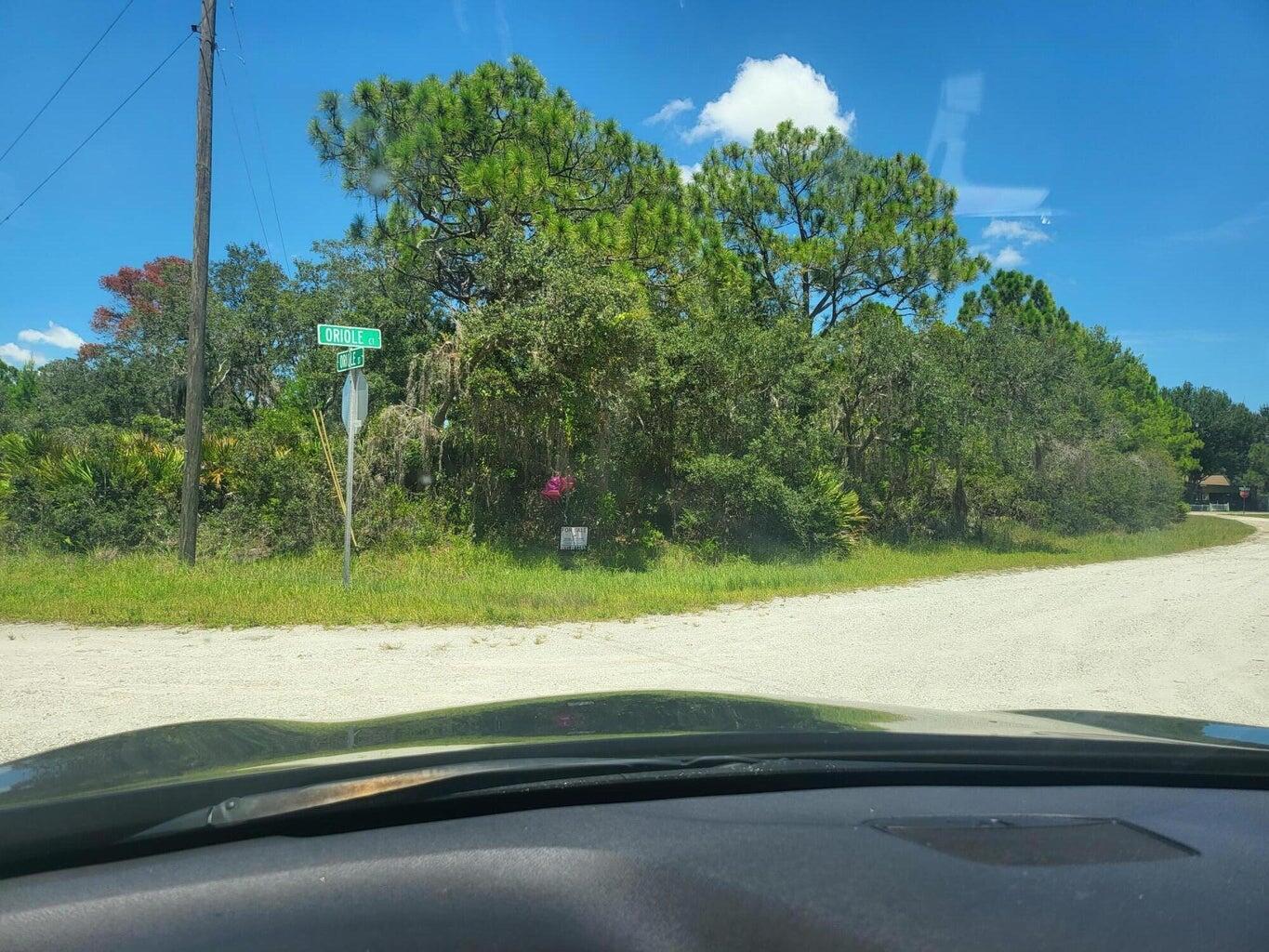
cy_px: 476
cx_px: 634
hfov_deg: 71.6
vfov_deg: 56.8
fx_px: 880
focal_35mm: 24
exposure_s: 1/1641
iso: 40
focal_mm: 5
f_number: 1.8
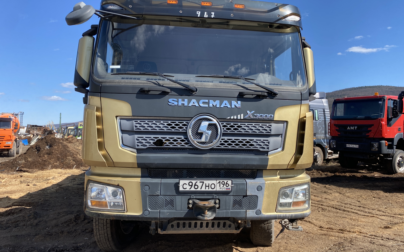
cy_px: 114
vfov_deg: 44.5
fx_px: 308
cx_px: 203
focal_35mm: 28
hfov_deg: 66.5
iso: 32
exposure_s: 1/1754
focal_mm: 4.25
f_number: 1.8
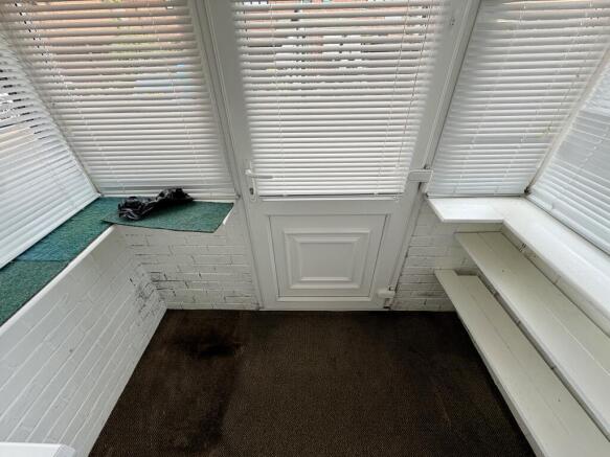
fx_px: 247
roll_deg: +1.5
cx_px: 305
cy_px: 228
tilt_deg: -35.6
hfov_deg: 102.1
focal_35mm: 14
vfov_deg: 85.7
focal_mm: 2.22
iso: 50
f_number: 2.2
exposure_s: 1/379
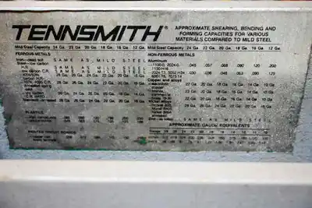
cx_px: 156
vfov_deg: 32.5
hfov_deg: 47.1
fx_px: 358
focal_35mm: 41
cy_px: 104
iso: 5600
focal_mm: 27.5
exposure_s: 1/40
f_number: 4.5
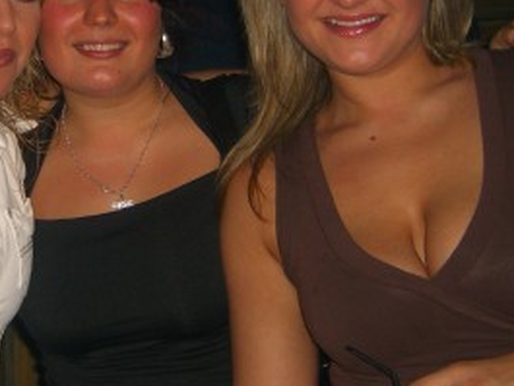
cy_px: 107
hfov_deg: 22.5
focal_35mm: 86
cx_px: 112
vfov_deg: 17.1
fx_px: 1278
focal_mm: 7.9
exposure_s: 1/60
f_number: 2.8
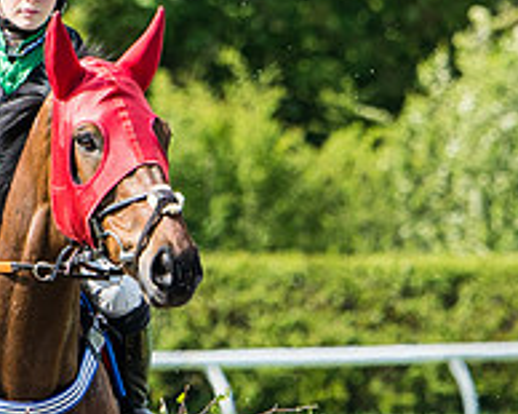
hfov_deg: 1.5
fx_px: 19889
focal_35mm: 1298
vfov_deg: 1.2
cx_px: 341
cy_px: 359
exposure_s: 1/1000
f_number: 5
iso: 400
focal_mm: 200
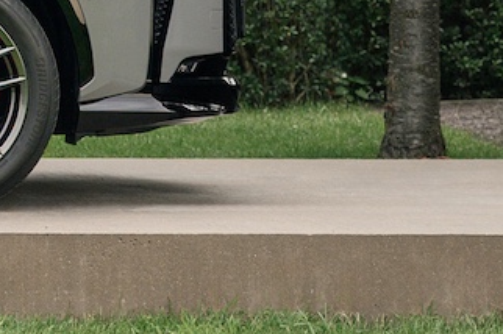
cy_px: -534
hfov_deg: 4.8
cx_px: -684
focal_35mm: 418
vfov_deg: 3.2
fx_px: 5834
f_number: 4
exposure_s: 1/320
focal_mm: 70
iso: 250
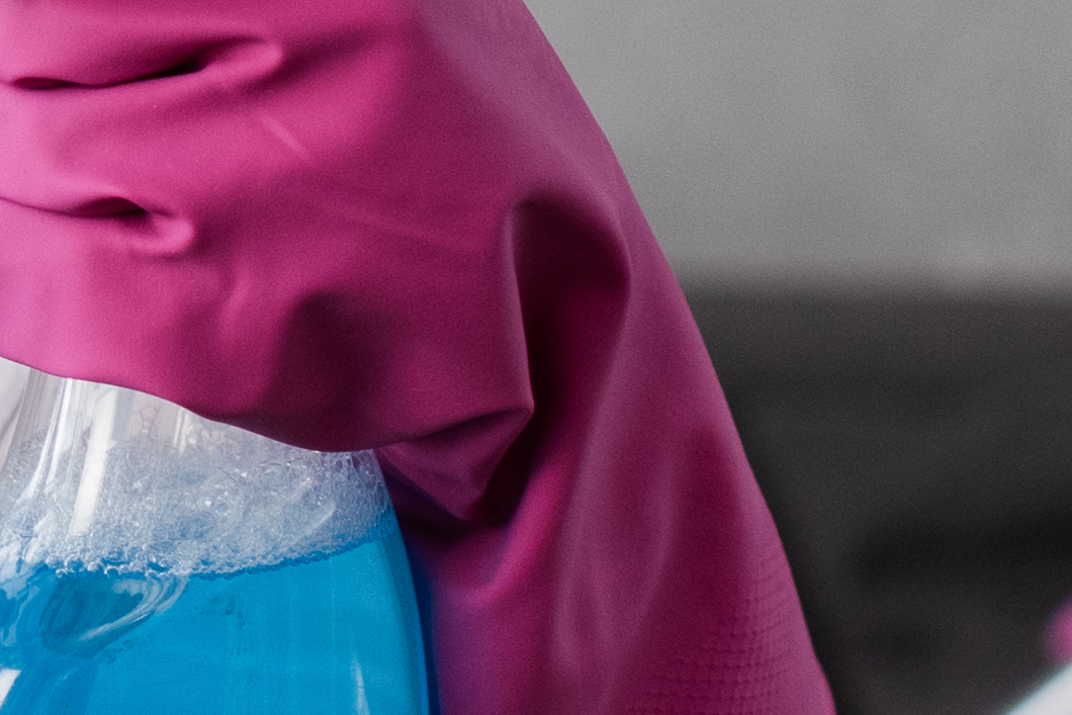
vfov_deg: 5.6
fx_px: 7236
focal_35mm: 243
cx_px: -454
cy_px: -115
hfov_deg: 8.3
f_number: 3.5
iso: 200
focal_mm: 35
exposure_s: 1/200
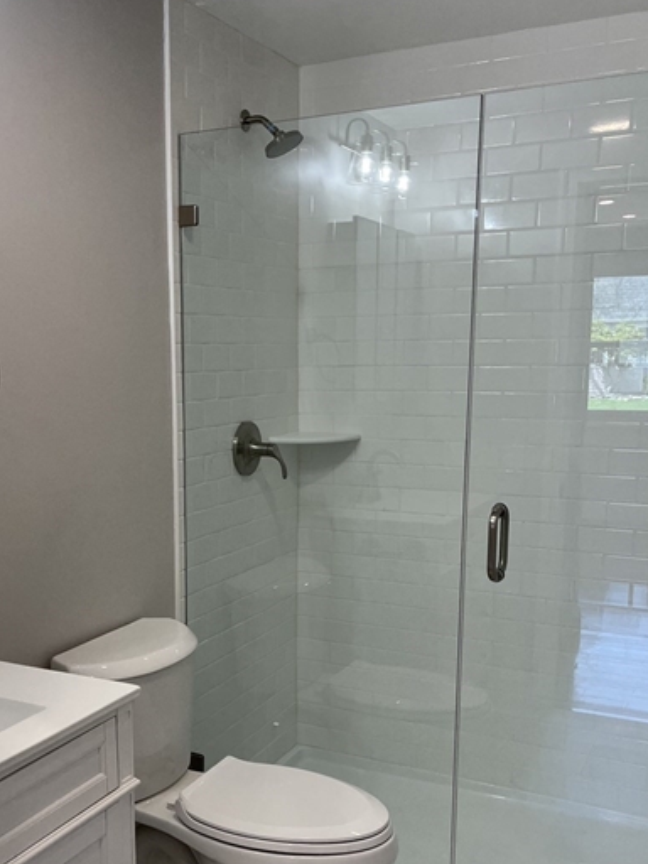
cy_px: 515
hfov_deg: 36.4
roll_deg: +0.6
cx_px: 213
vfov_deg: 47.6
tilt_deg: -10.0
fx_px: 973
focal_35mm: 39
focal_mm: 5.1
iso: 50
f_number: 1.6
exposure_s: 1/120
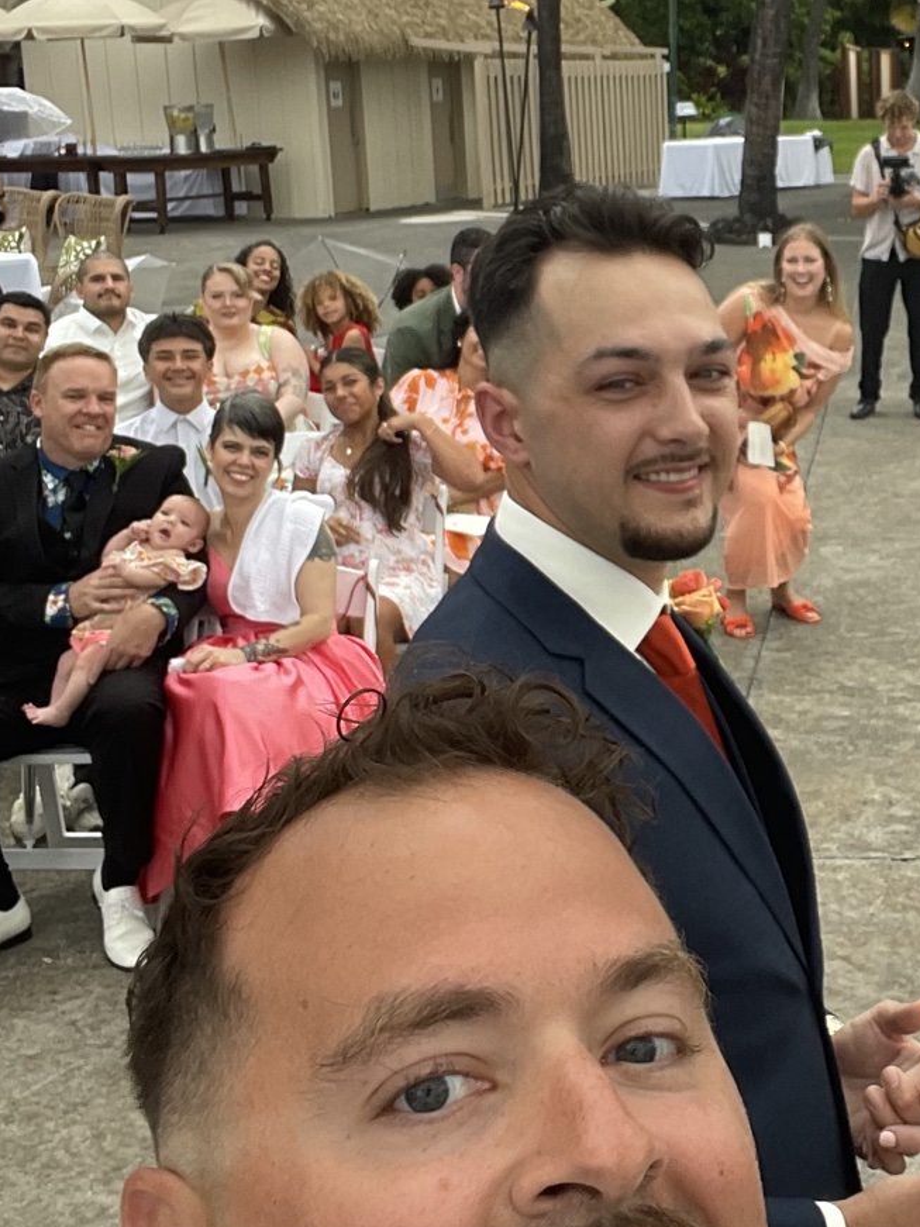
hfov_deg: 24.0
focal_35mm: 59
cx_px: 871
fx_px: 2091
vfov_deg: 32.6
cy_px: 461
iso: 50
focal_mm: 2.71
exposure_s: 1/60
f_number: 2.2
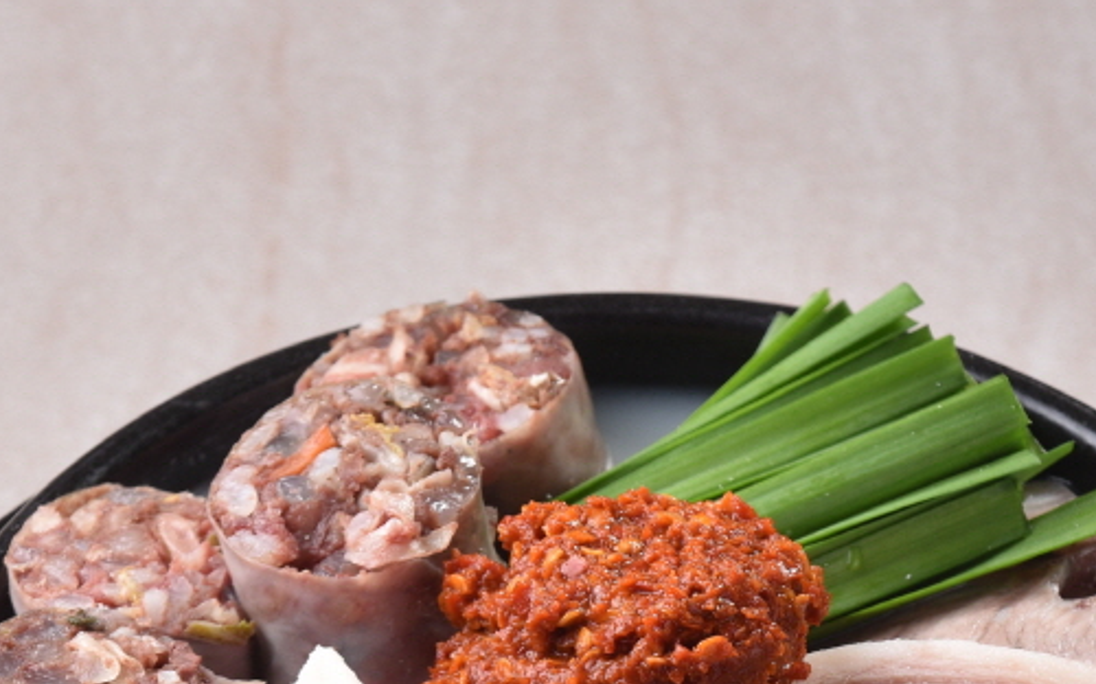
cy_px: 946
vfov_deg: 2.5
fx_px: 15525
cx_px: 579
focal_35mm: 520
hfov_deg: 4.0
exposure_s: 1/125
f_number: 11
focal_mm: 170
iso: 100
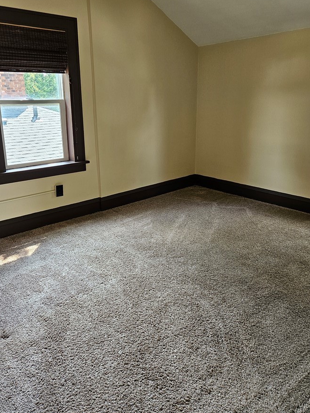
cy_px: 183
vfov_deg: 65.1
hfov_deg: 51.2
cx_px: 135
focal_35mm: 27
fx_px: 322
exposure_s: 1/120
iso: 200
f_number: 1.8
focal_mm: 5.4
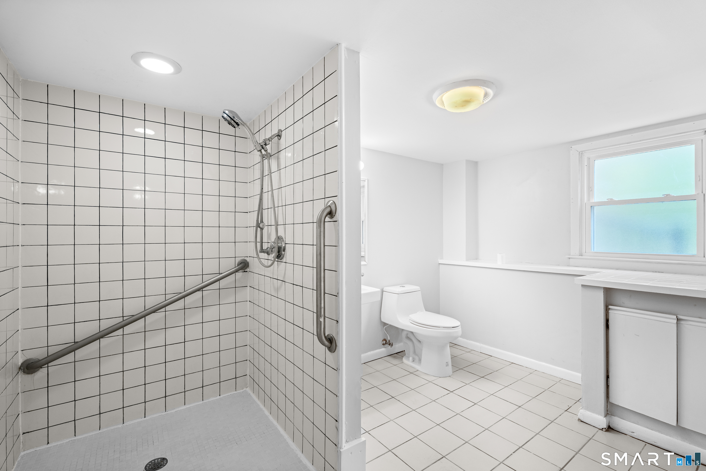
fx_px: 314
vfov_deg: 73.7
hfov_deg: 96.7
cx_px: 353
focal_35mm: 16
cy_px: 236
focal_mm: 16
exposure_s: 1/13
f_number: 5.6
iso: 400
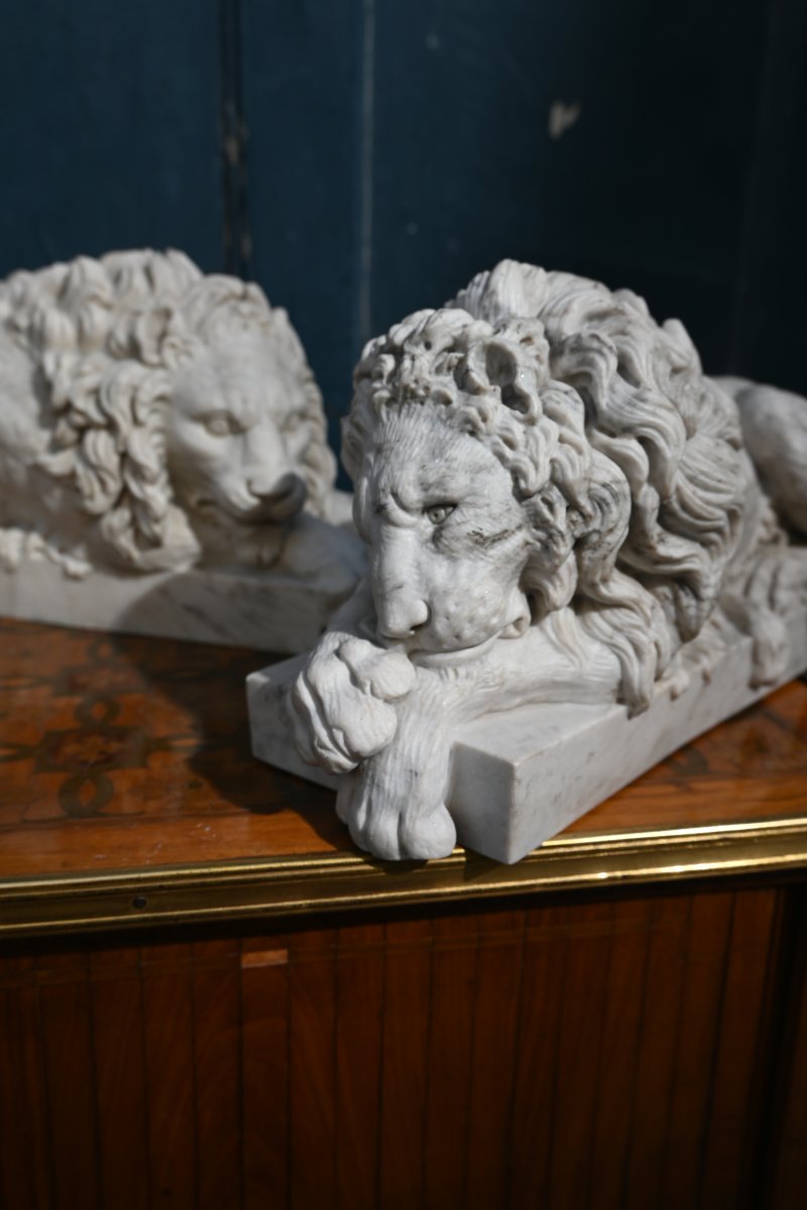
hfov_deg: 39.1
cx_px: 404
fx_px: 1135
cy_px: 605
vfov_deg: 56.1
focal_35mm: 34
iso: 110
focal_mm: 22.5
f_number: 5.6
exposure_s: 1/250
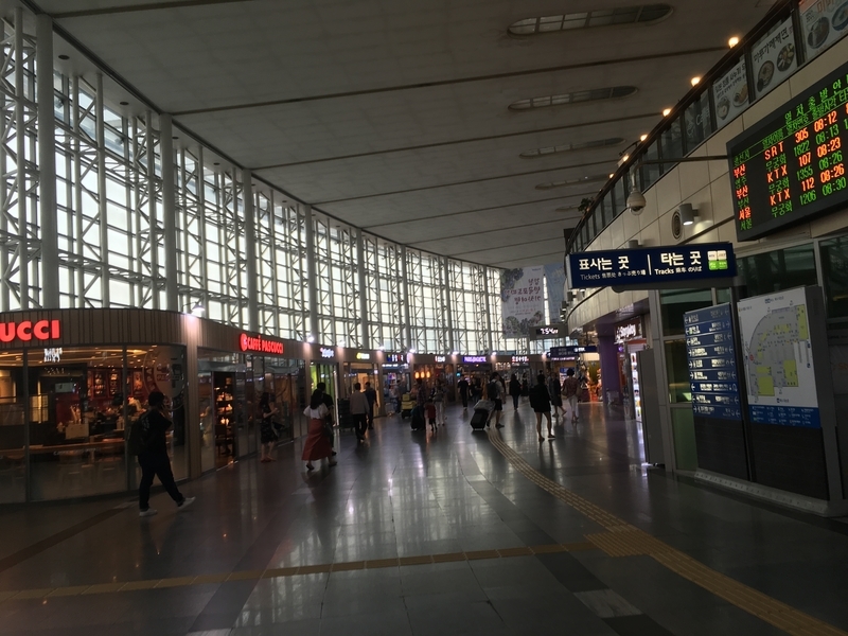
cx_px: 424
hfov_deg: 61.7
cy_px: 318
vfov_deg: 48.2
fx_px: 710
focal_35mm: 29
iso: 25
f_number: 2.2
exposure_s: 1/40
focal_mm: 4.15
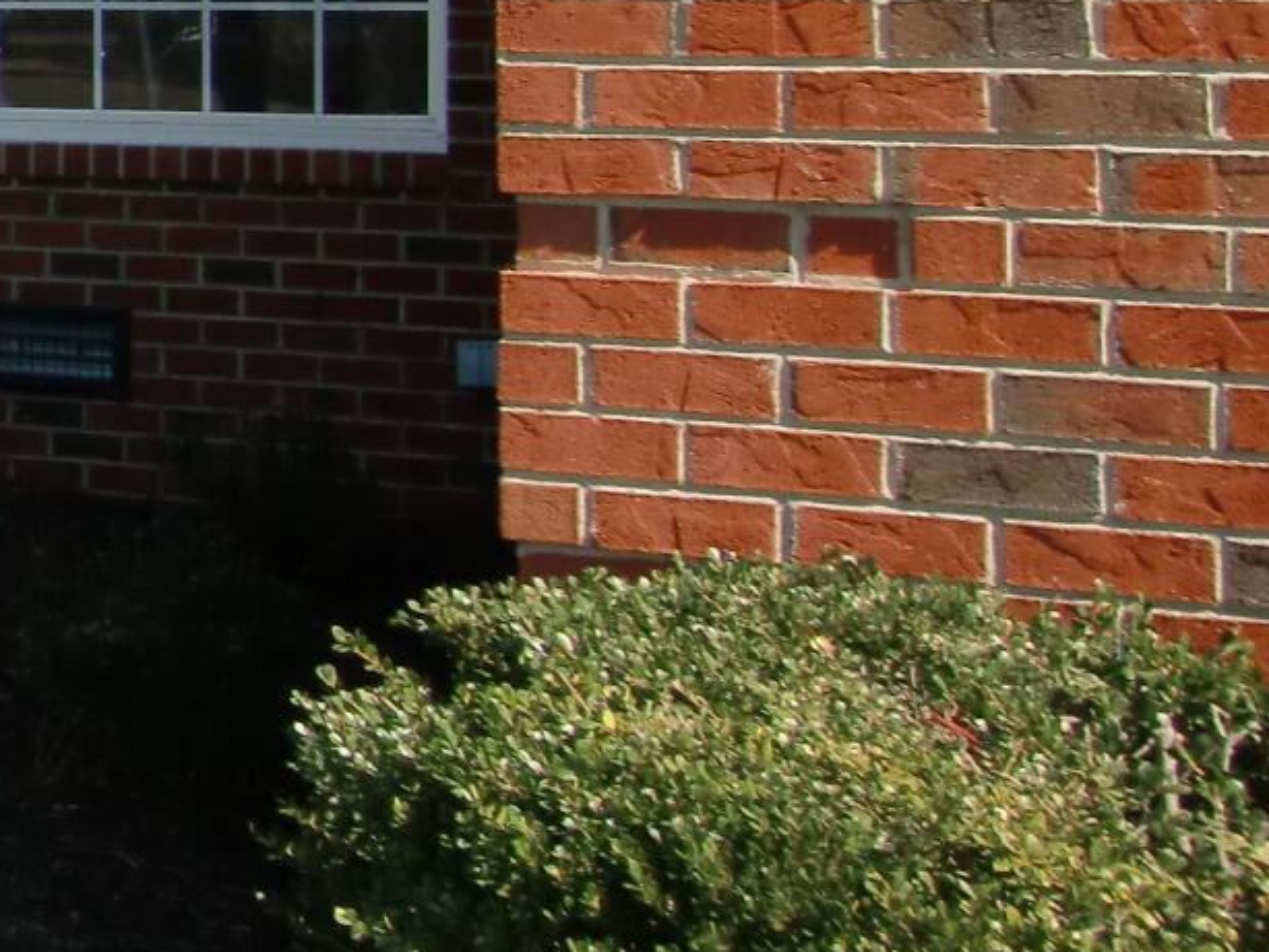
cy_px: -124
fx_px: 2934
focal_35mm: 80
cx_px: -812
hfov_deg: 19.9
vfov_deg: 17.7
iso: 64
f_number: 3.2
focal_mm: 4.3
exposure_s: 1/800
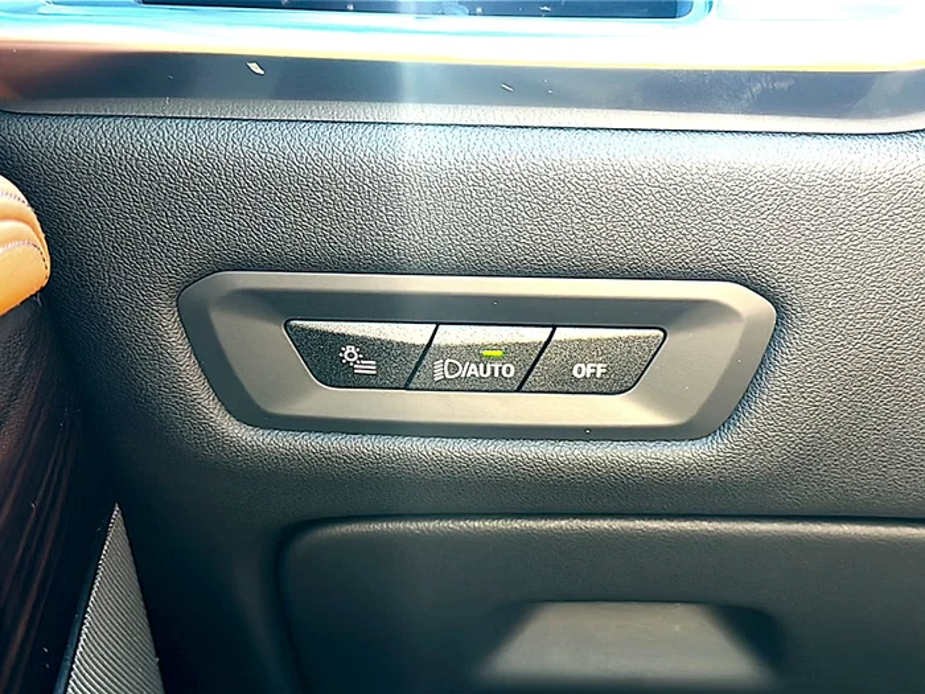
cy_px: 347
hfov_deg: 51.4
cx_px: 462
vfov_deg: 39.7
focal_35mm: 36
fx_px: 962
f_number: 1.78
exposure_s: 1/80
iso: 125
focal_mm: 6.86
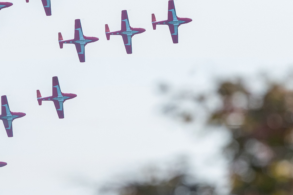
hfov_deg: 3.1
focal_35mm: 659
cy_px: 57
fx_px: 5363
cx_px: 97
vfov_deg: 2.1
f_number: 6.3
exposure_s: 1/3200
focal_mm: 420
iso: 3200
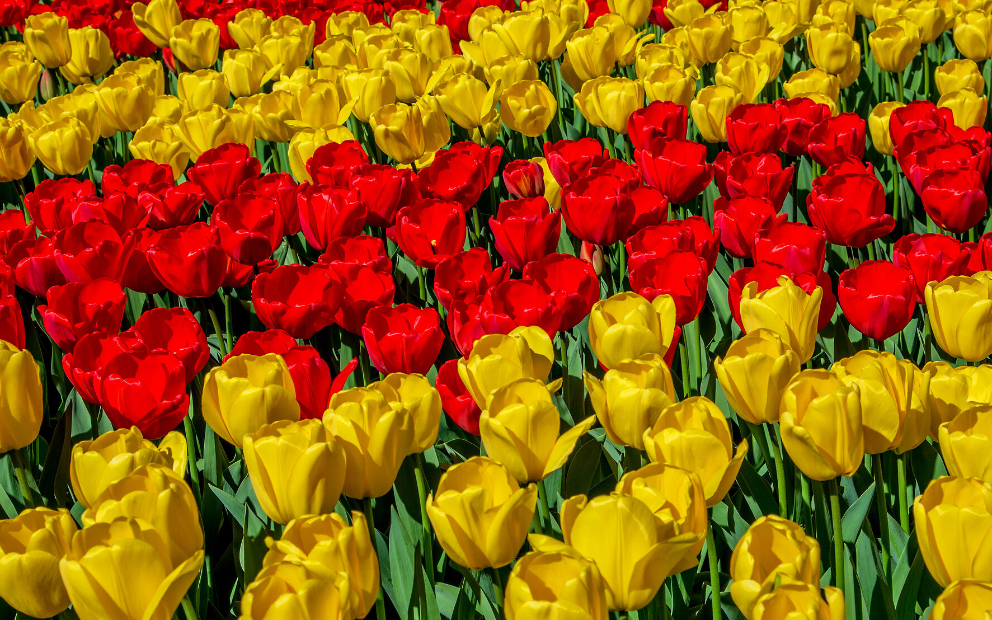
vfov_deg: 18.9
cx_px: 528
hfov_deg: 29.8
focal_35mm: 69
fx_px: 1865
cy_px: 272
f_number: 9.5
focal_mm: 50
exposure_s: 1/500
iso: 200
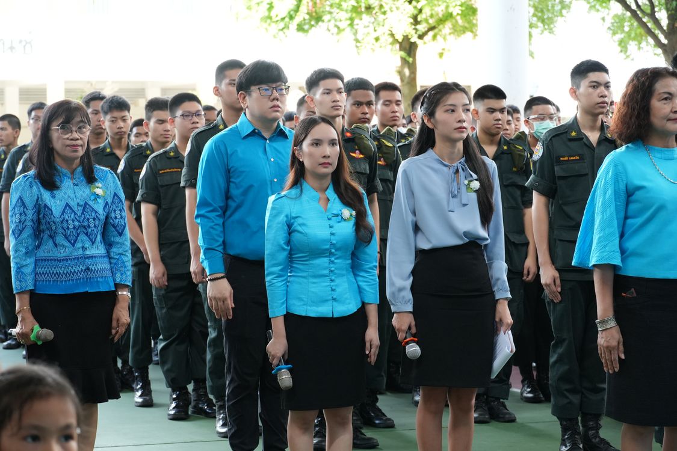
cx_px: 338
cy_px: 226
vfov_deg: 13.0
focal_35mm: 105
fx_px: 1974
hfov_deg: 19.5
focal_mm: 70
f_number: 5.6
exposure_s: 1/125
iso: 1250
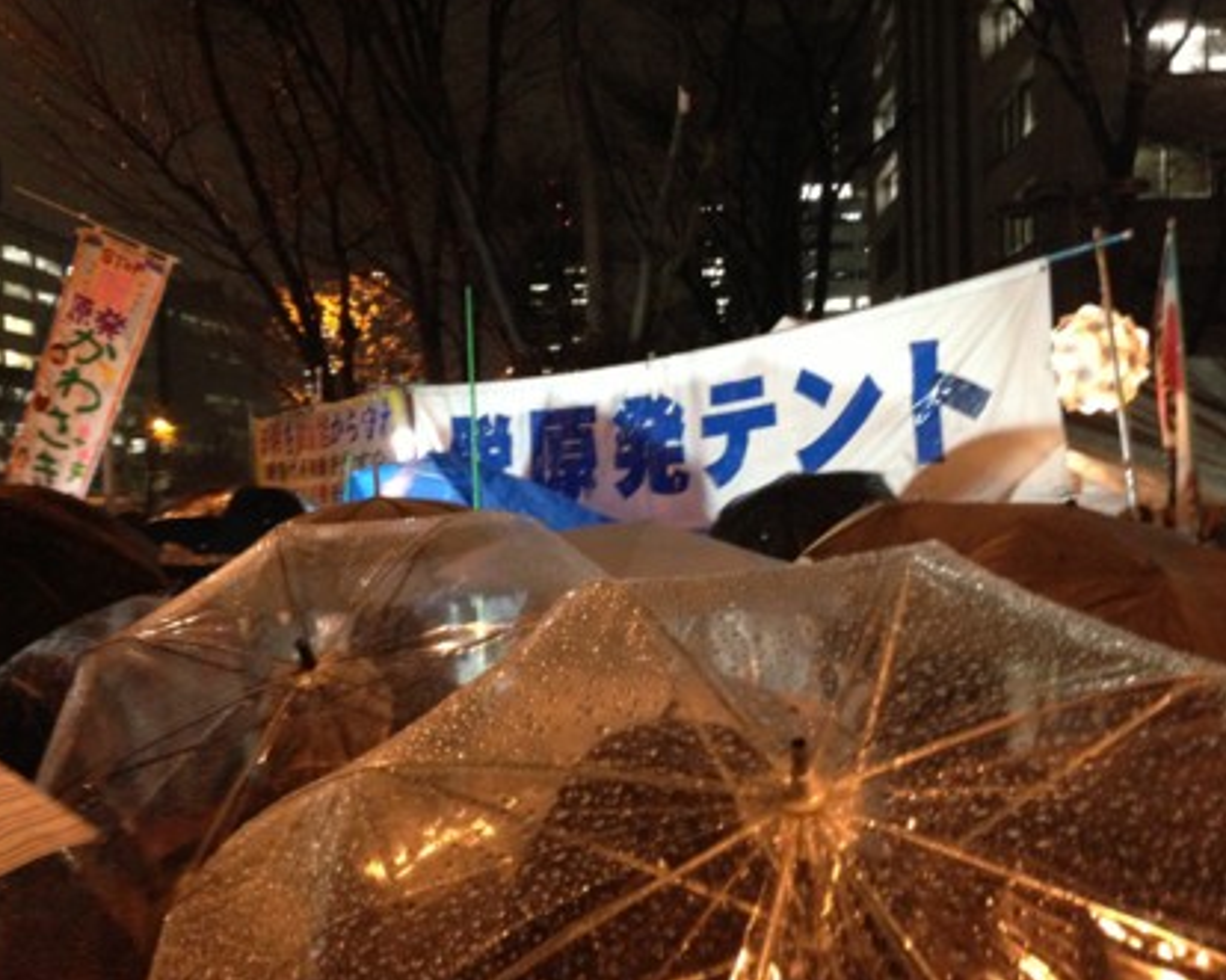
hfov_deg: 51.5
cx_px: 631
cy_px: 491
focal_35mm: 35
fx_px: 1270
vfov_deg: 42.2
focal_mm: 4.13
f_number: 2.4
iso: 640
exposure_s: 1/15
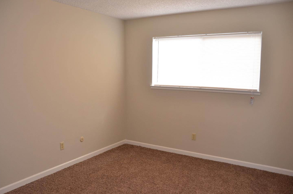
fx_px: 227
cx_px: 143
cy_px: 99
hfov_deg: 65.6
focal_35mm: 28
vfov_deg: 46.2
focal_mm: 18
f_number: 4
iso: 560
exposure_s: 1/60
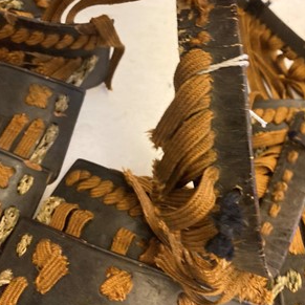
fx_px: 339
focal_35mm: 34
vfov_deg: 47.6
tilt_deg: -58.7
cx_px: 153
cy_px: 101
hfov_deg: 48.5
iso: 250
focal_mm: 3.99
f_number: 1.8
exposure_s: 1/50
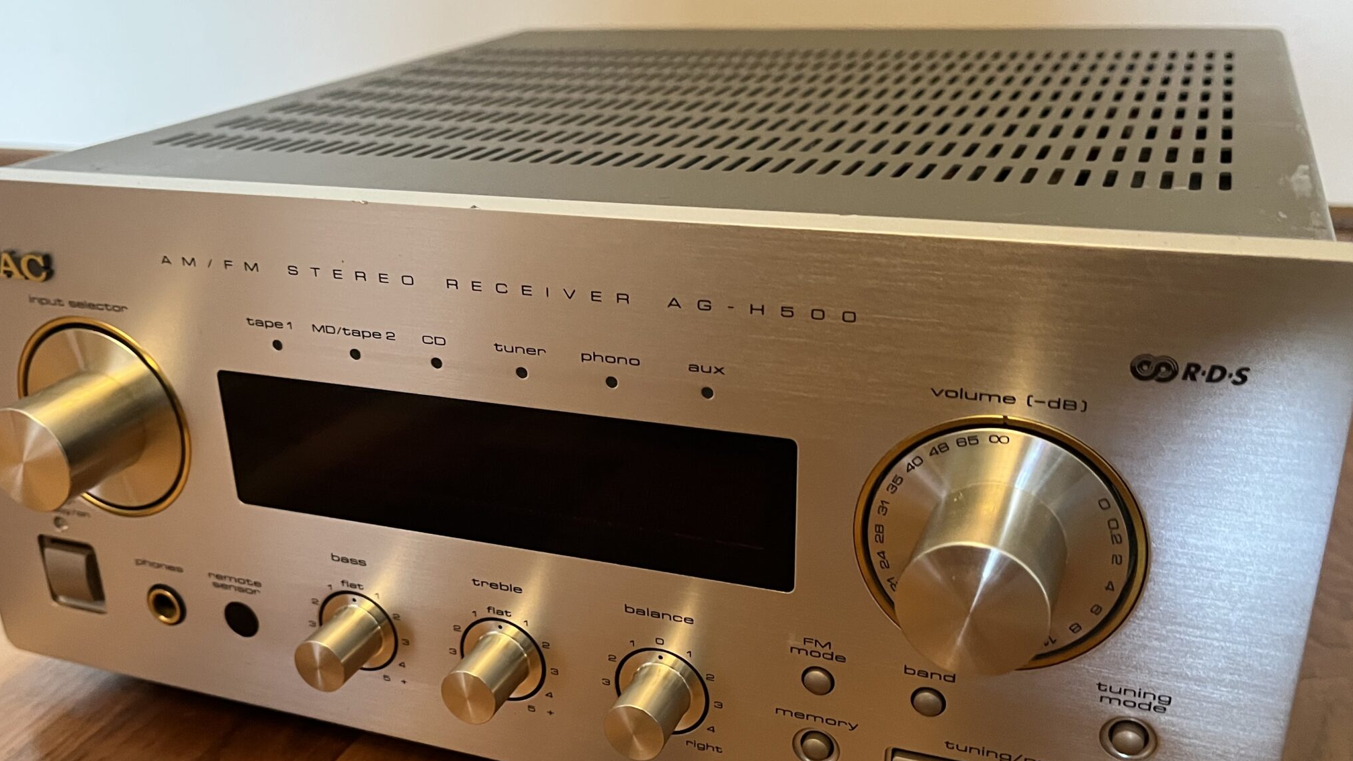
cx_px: 599
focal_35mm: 36
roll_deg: +2.7
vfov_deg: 32.7
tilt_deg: -24.9
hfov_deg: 55.2
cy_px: 473
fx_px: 1292
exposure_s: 1/50
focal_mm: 5.1
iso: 500
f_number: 1.6
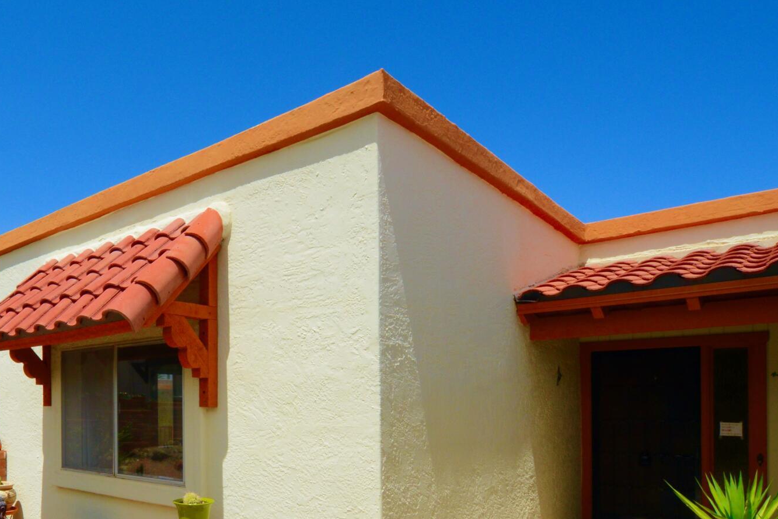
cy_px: 406
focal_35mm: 27
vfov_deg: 45.8
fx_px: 584
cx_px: 149
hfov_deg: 61.5
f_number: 22
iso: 800
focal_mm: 12
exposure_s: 1/320
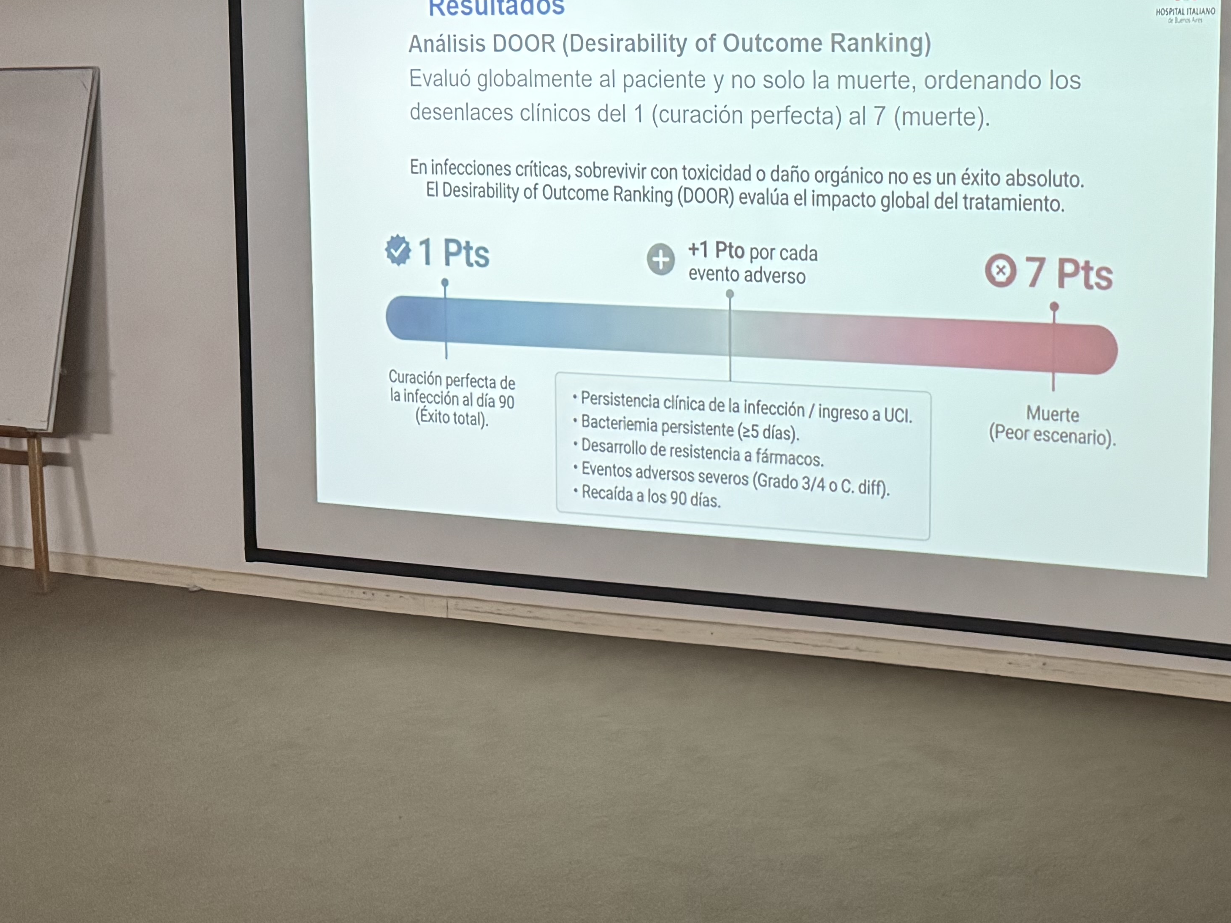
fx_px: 1671
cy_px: 247
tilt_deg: -5.1
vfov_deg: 30.4
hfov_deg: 37.6
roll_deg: -0.6
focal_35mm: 47
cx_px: 1123
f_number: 1.78
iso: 640
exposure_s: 1/60
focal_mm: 6.76
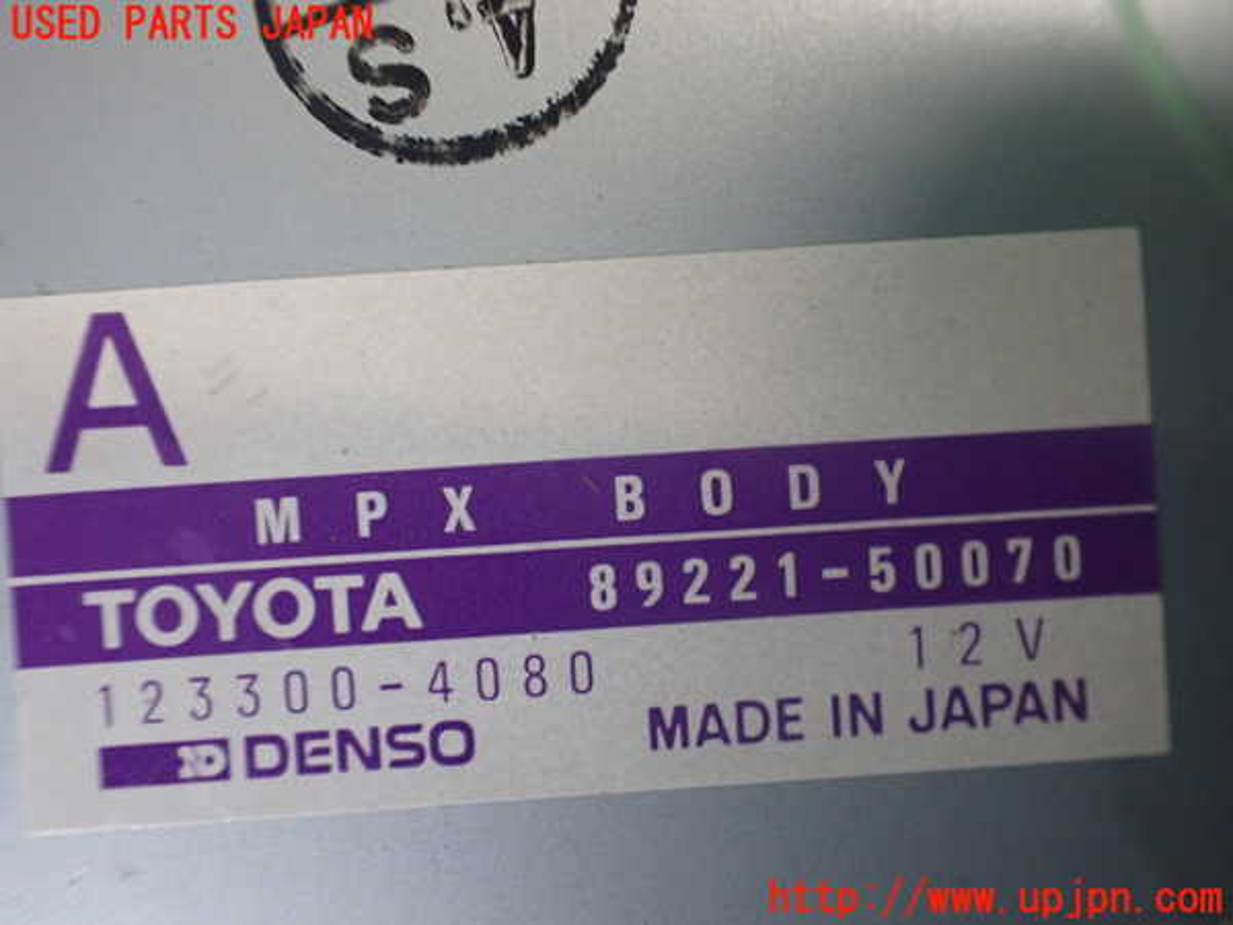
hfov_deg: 60.0
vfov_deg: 46.8
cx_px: 616
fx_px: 1069
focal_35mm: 30
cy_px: 462
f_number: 2.3
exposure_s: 1/125
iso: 800
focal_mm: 5.4
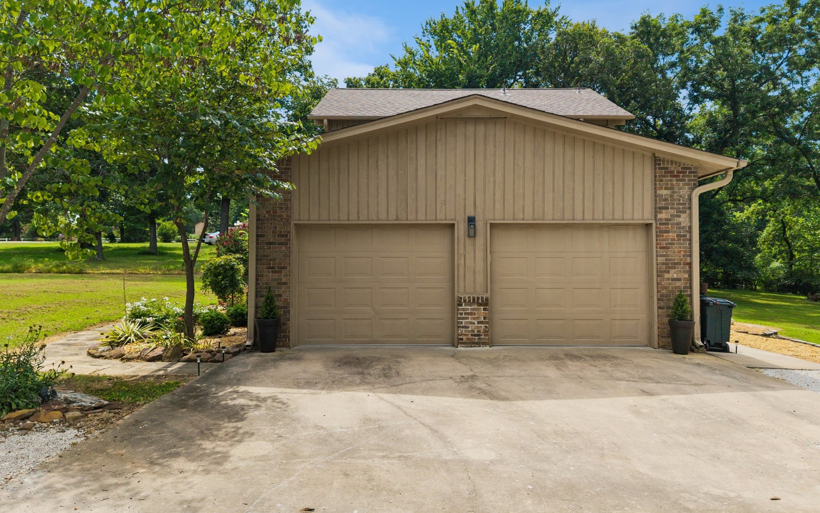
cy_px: 248
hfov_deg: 70.4
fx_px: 581
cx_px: 415
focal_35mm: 26
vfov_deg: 47.6
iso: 210
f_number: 1.8
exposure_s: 1/4000
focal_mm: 8.7
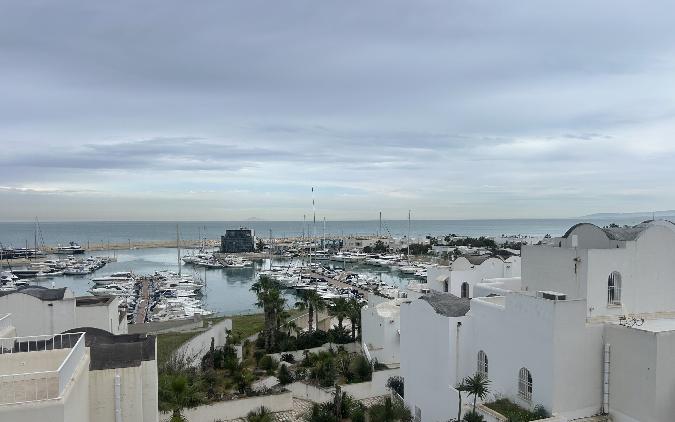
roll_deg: +0.2
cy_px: 248
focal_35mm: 28
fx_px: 515
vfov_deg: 44.4
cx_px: 338
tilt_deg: -3.3
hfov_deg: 66.5
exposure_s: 1/3077
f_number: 1.5
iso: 50
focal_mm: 5.7
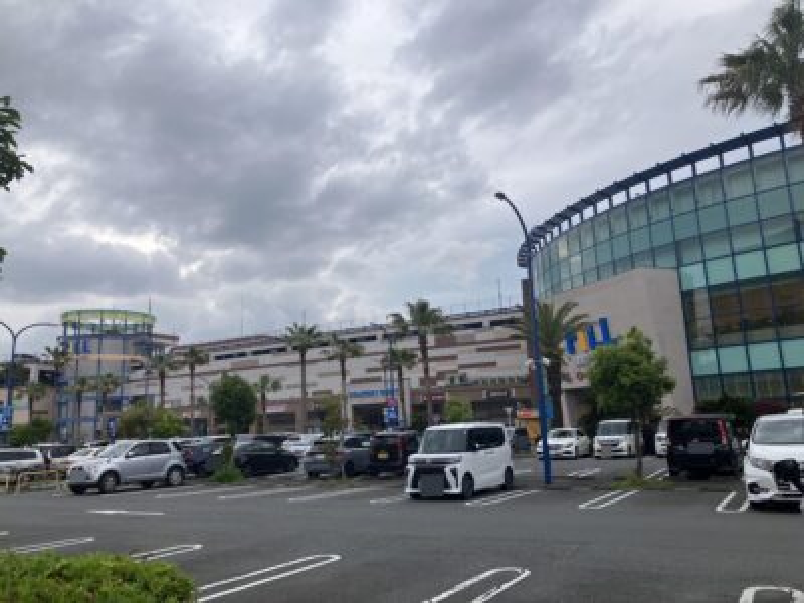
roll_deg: +1.4
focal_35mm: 28
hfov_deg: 63.4
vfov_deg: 49.7
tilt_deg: +11.6
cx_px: 402
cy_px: 302
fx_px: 650
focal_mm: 3.99
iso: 32
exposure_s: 1/506
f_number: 1.8
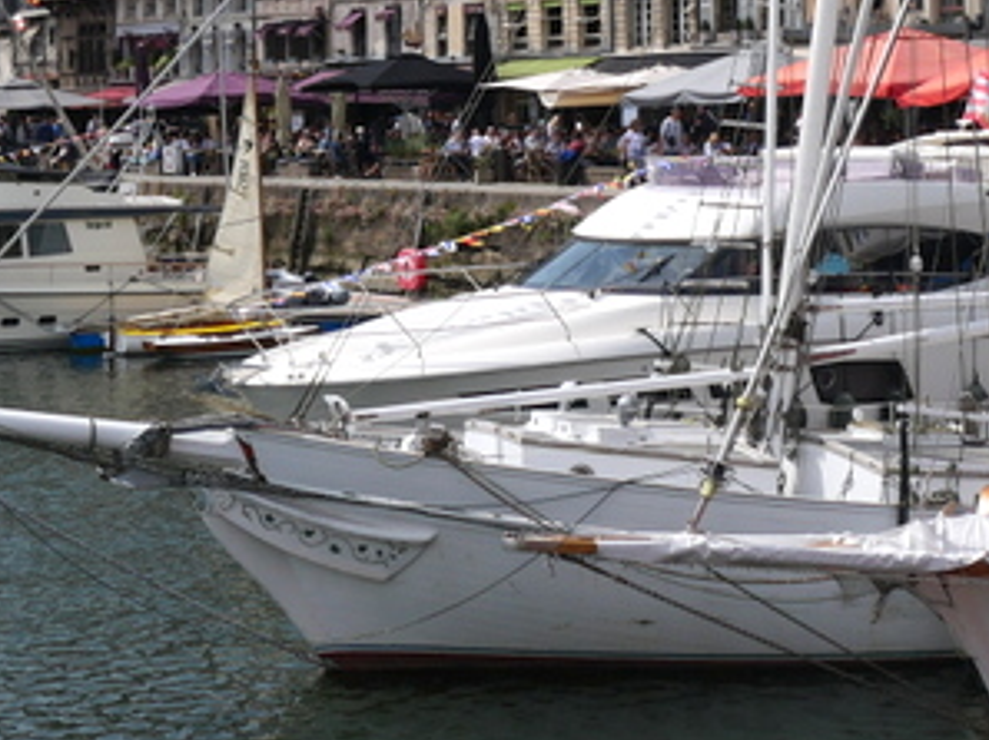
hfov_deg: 22.7
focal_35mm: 86
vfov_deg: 16.5
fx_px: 2455
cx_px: 617
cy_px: -106
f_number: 9
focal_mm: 16
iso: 200
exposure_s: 1/640
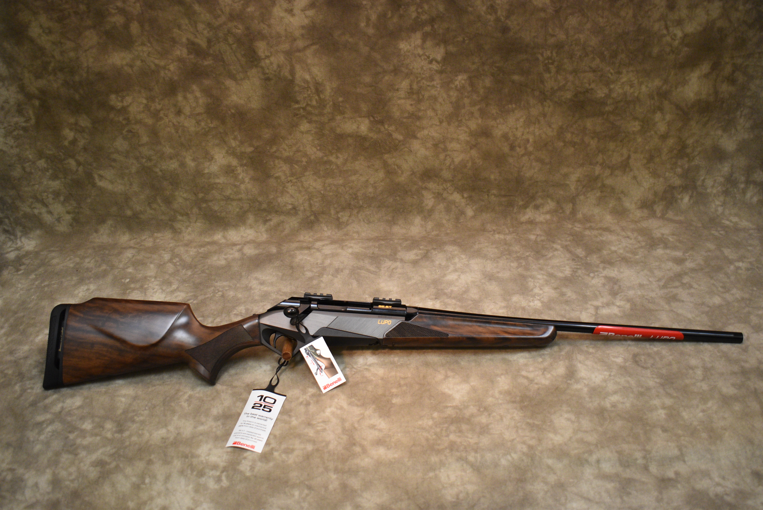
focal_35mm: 36
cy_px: 255
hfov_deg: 53.1
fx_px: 764
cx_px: 382
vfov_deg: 36.9
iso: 1250
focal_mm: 24
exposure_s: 1/125
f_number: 3.8
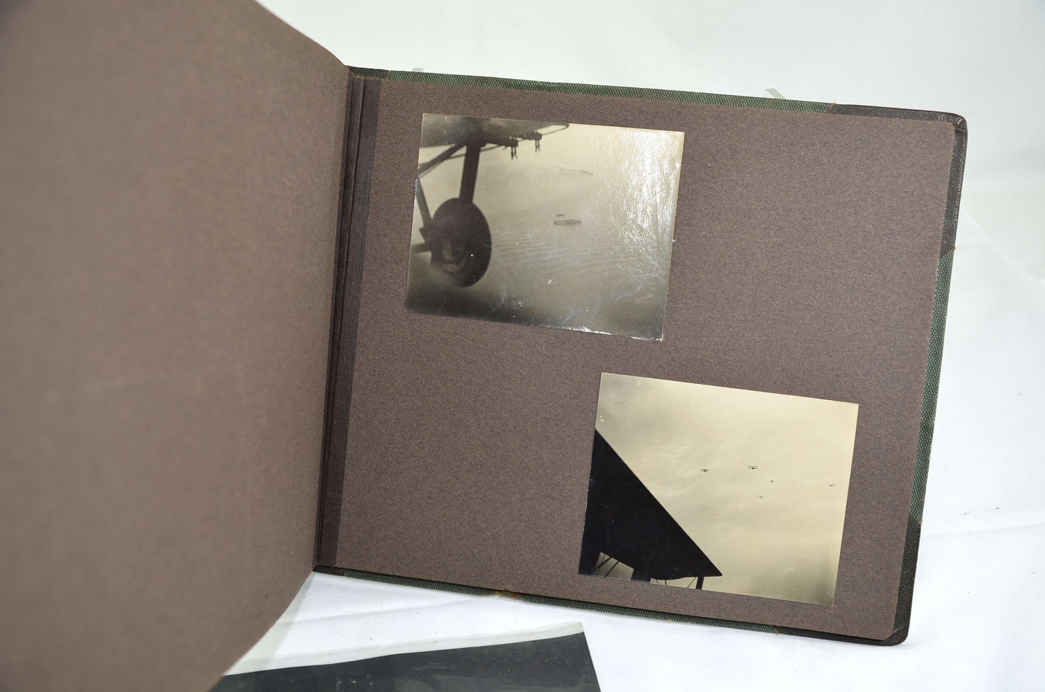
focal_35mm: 36
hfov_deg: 53.2
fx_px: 1043
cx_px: 522
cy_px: 346
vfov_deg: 36.7
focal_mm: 24
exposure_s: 1/160
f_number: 3.8
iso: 200
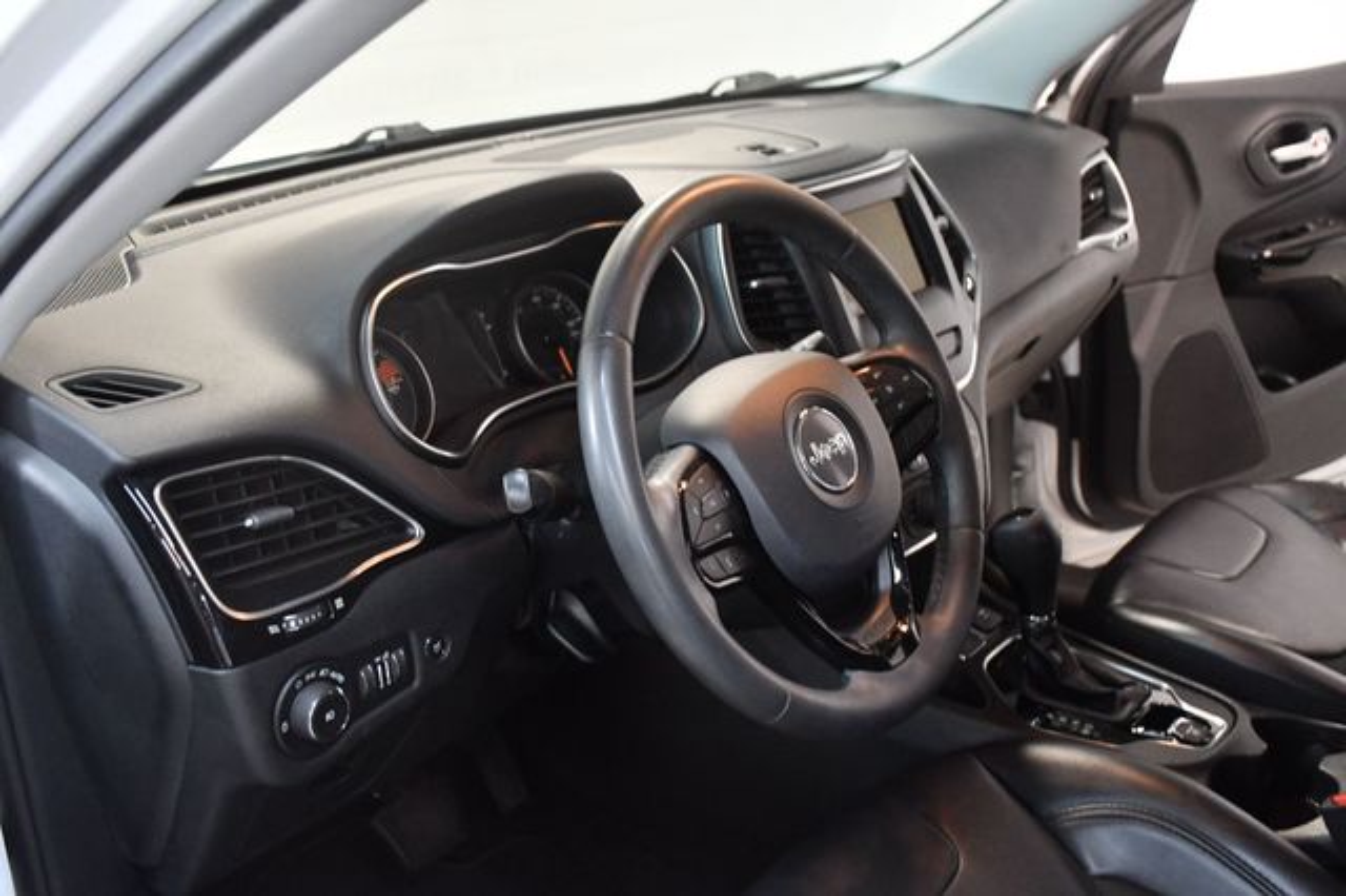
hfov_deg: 49.6
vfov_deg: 34.2
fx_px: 1457
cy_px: 448
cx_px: 673
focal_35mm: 39
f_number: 3.8
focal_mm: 26
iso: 4000
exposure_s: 1/60
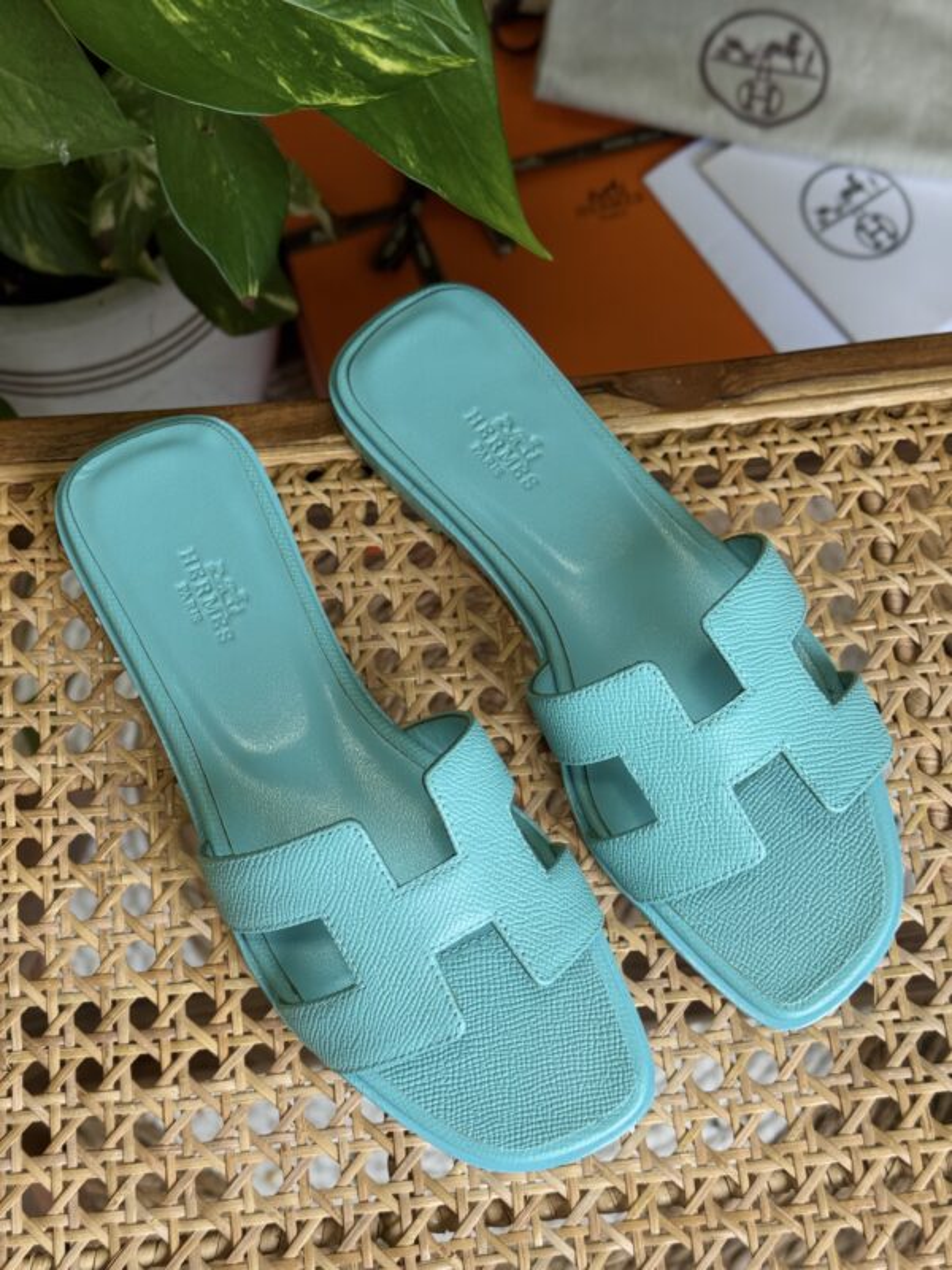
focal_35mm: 48
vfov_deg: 39.7
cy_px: 635
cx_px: 476
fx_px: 1760
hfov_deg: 30.3
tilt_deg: -73.8
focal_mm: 6.76
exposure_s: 1/224
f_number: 1.78
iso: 64
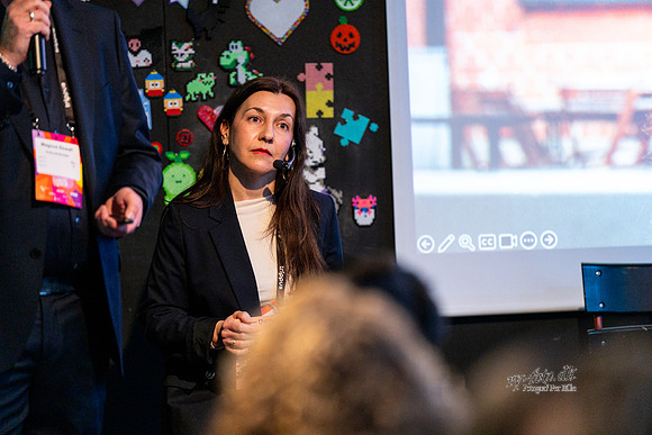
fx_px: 3623
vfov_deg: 6.9
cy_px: 218
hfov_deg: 10.3
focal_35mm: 200
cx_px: 326
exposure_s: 1/160
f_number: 2.8
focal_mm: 200
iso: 3200
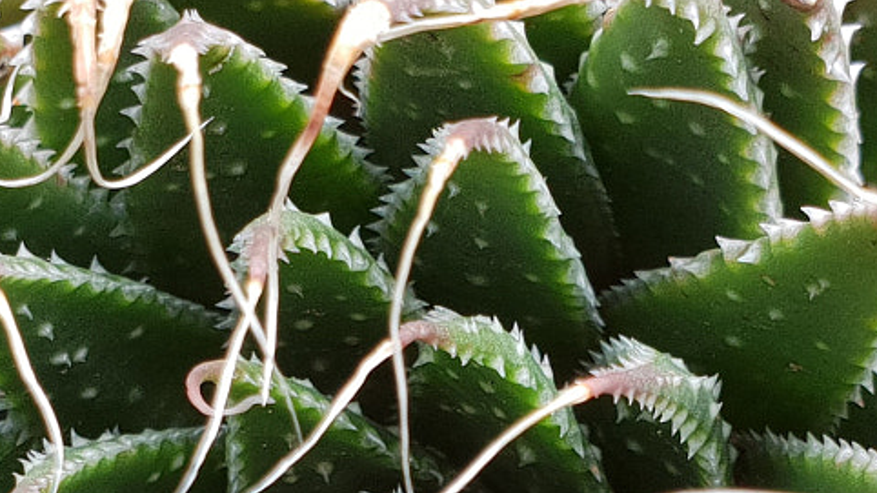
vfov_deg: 12.2
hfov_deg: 22.7
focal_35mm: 94
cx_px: 453
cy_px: 748
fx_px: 2186
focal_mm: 4.3
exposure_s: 1/120
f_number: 2.4
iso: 100
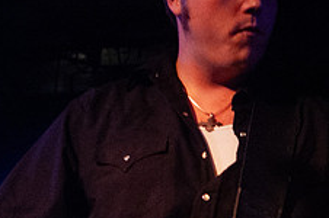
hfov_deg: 14.1
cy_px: 166
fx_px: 1305
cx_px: 335
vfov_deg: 9.5
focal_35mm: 143
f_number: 2.8
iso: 800
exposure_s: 1/60
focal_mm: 35
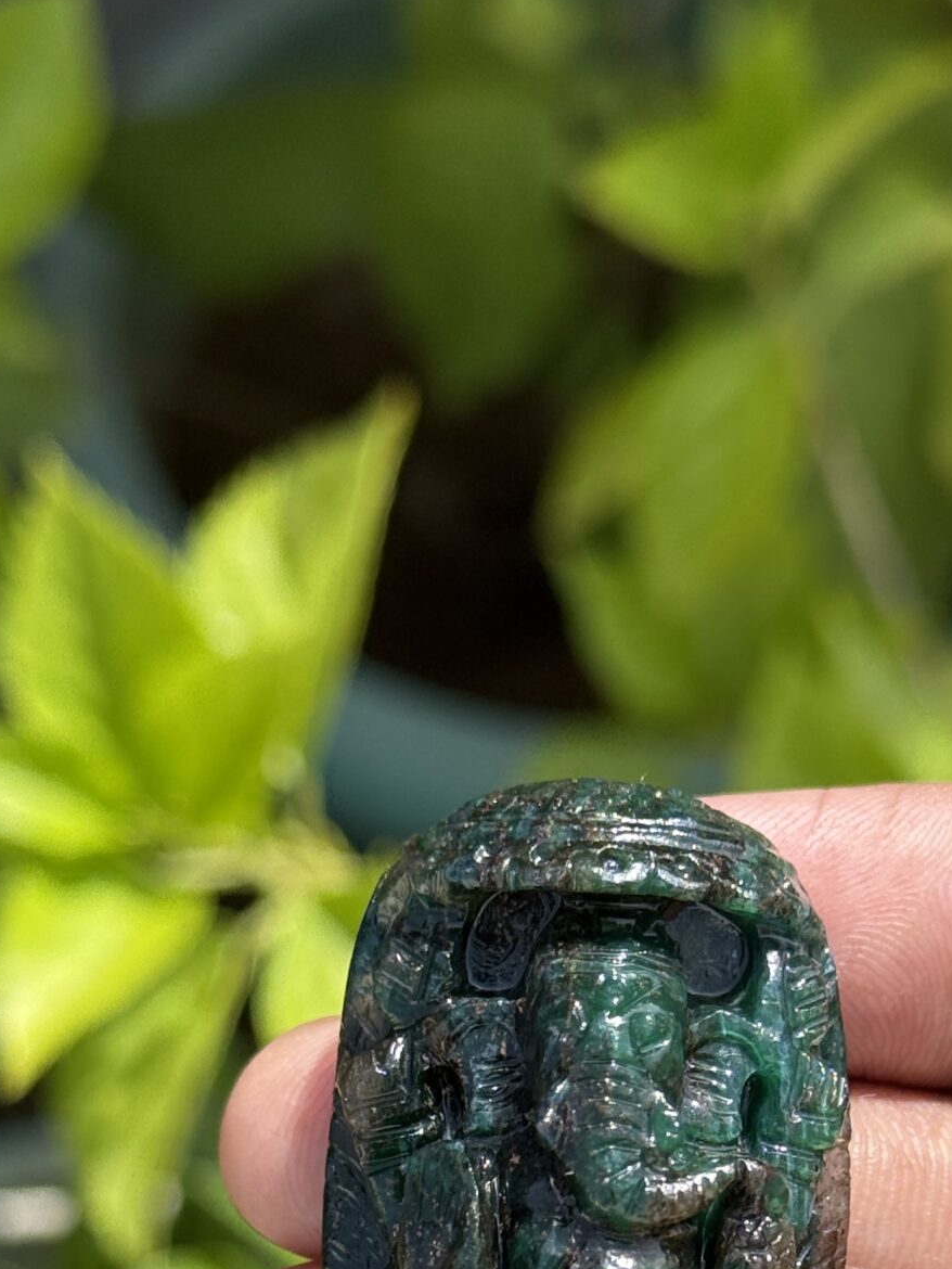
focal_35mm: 105
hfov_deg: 14.1
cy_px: 1279
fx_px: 3849
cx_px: 628
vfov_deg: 18.2
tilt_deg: -65.3
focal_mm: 6.76
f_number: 1.78
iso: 100
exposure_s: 1/2976
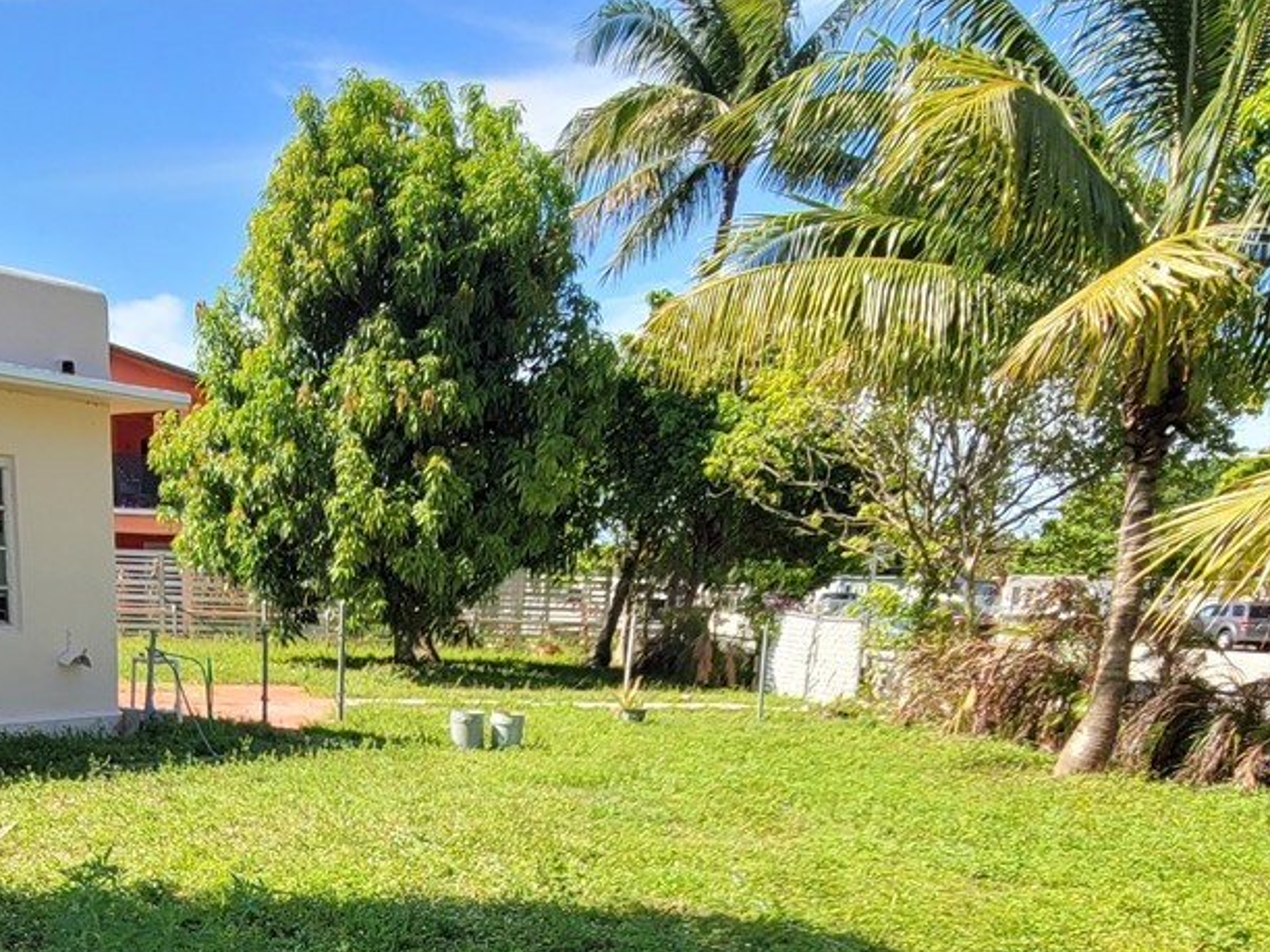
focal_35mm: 34
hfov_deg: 52.3
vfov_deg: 36.4
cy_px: 1006
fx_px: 1247
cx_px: 367
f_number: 2.2
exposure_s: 1/787
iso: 64
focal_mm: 2.2
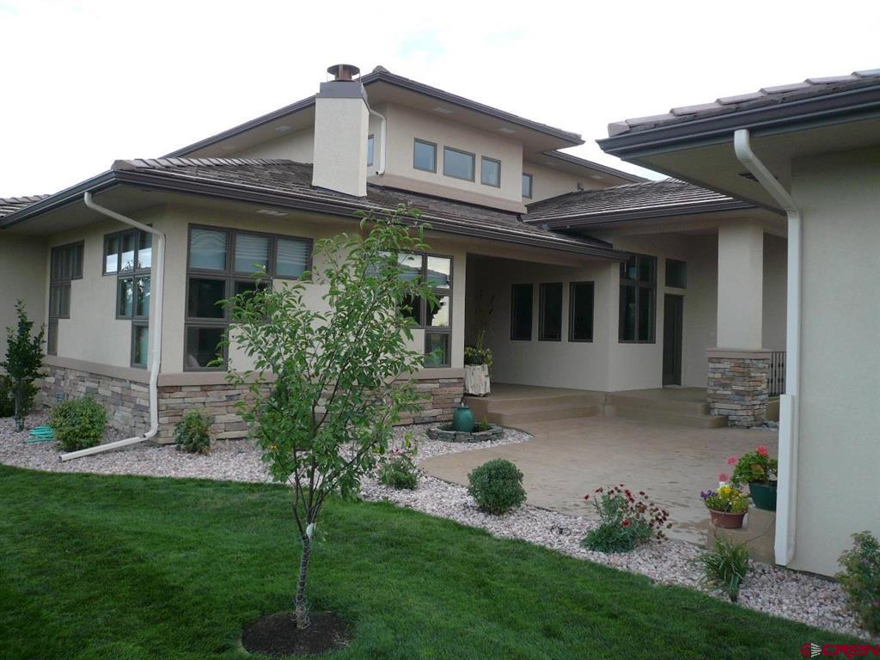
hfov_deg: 63.4
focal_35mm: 28
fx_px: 712
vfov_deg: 49.7
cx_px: 440
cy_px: 330
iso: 100
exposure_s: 1/250
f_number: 2.8
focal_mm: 4.6
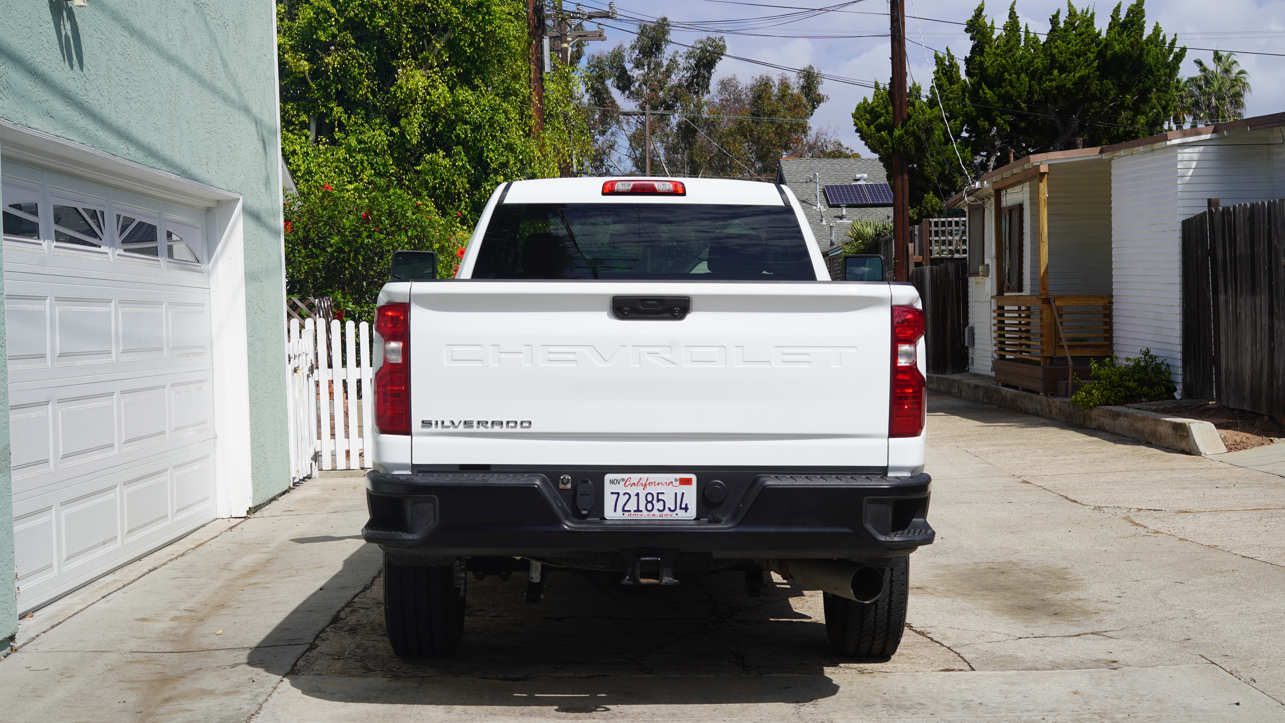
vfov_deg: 22.6
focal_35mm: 53
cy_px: 381
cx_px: 639
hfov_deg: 39.2
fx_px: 1806
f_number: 10
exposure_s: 1/200
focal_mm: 50
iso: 100
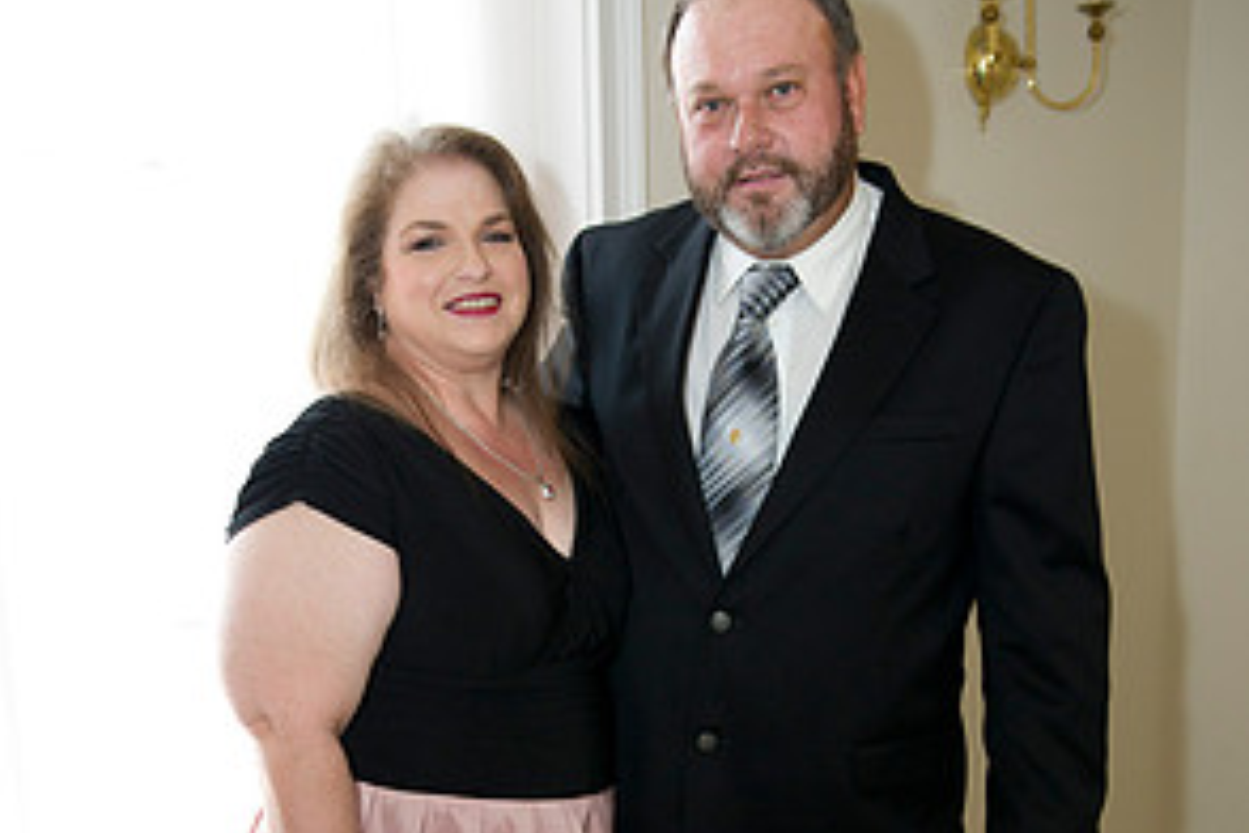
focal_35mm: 55
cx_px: 622
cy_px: 808
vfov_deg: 23.7
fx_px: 1908
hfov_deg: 36.2
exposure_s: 1/160
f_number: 3.2
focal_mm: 36
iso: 1250
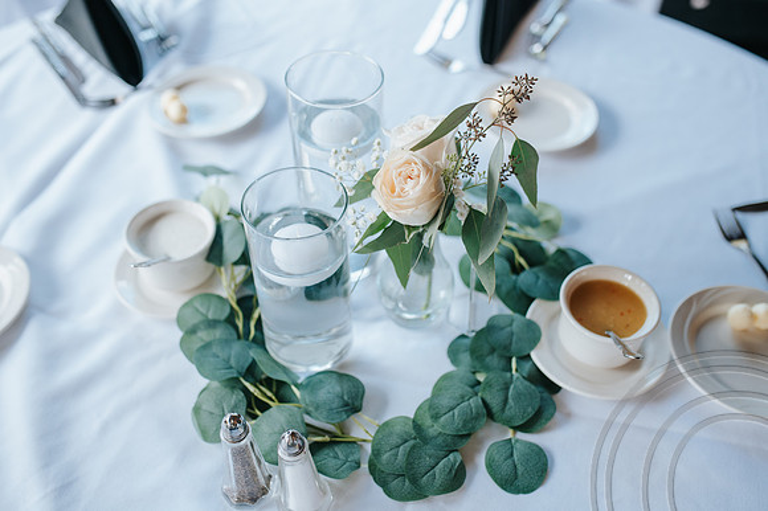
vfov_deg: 36.8
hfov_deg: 53.1
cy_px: 256
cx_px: 384
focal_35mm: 36
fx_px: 769
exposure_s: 1/250
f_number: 2.8
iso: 640
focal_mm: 35
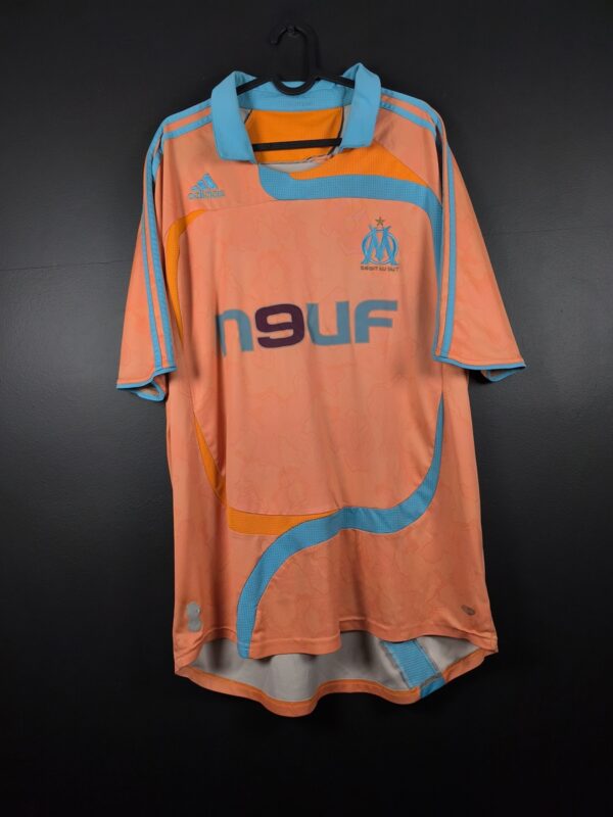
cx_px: 306
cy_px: 408
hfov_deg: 58.9
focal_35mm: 23
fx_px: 543
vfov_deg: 73.9
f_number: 1.6
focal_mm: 6.57
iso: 400
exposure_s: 1/200
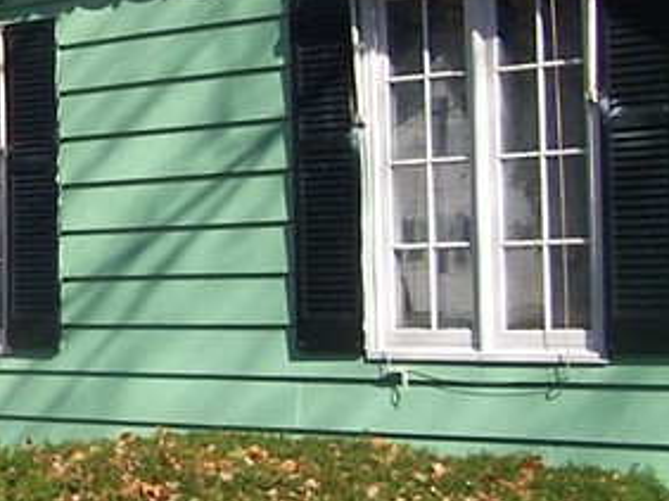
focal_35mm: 138
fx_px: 2665
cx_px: -308
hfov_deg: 13.5
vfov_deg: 10.7
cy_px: 159
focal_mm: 6.3
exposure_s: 1/500
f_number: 4
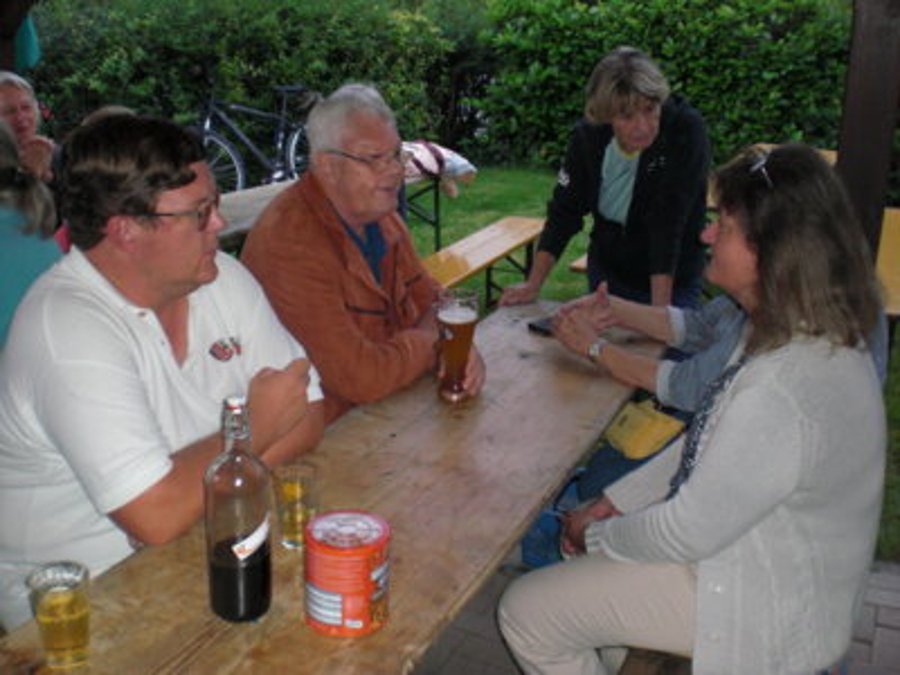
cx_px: 450
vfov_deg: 37.7
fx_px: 988
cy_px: 338
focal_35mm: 38
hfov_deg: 49.0
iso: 200
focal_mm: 6.3
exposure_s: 1/60
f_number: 3.1
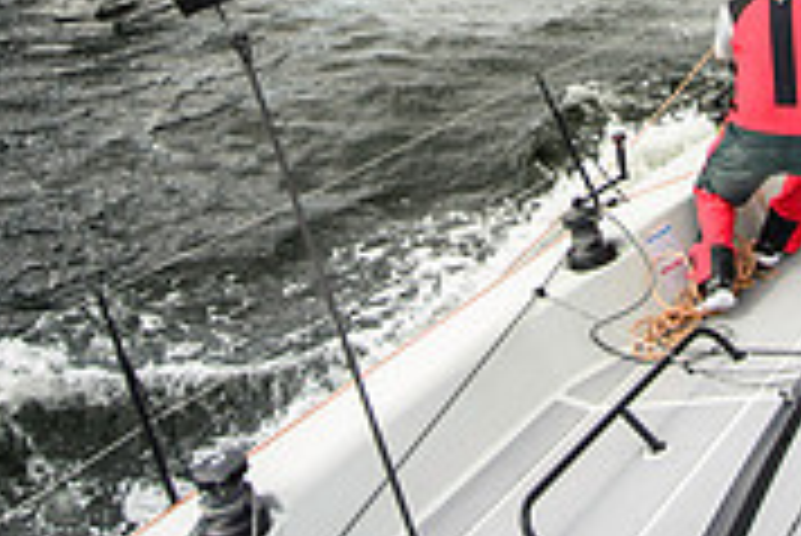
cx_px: 522
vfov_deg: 23.1
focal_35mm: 49
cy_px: -236
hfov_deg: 39.9
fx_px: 1091
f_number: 5.6
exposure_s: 1/800
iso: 320
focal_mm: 15
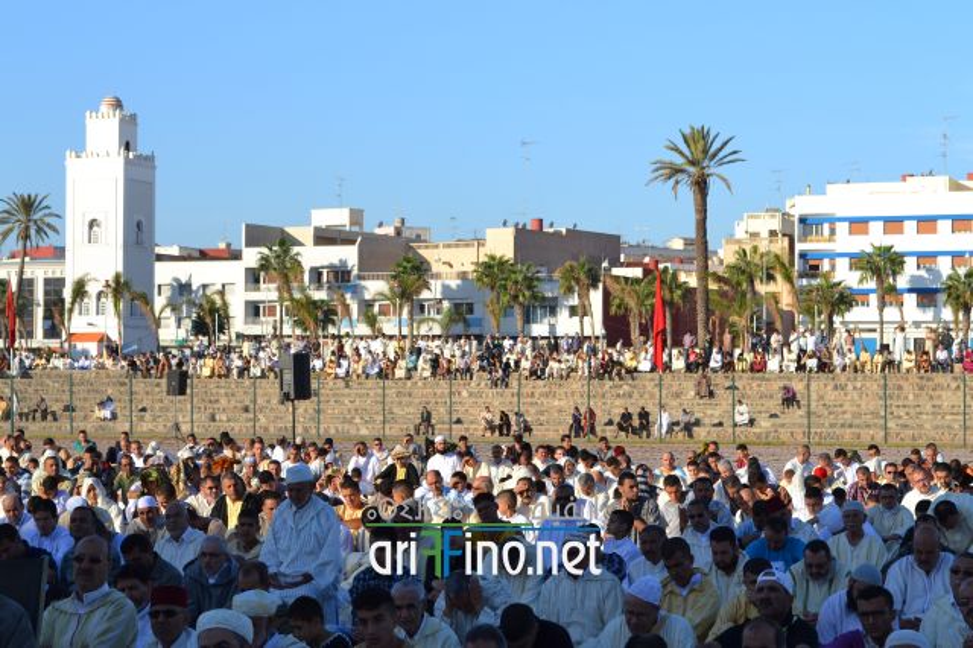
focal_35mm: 82
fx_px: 2229
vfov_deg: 16.5
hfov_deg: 24.6
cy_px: 324
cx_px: 486
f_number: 8
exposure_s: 1/250
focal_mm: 55
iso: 100
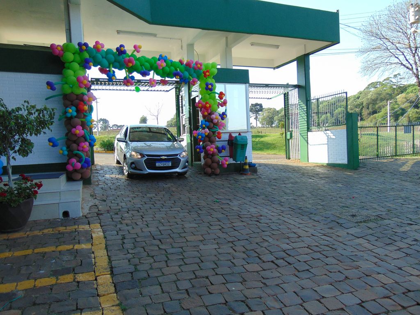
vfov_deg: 54.9
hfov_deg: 69.4
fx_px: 303
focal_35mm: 25
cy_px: 158
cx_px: 210
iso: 80
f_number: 3
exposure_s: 1/320
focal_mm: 4.5
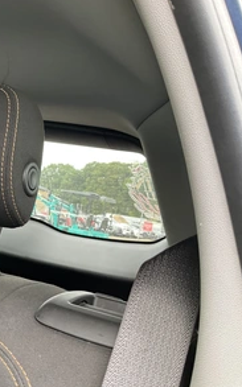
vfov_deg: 47.2
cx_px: -20
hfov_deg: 28.0
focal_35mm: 42
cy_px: 192
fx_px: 443
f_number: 1.8
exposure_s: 1/63
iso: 64
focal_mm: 3
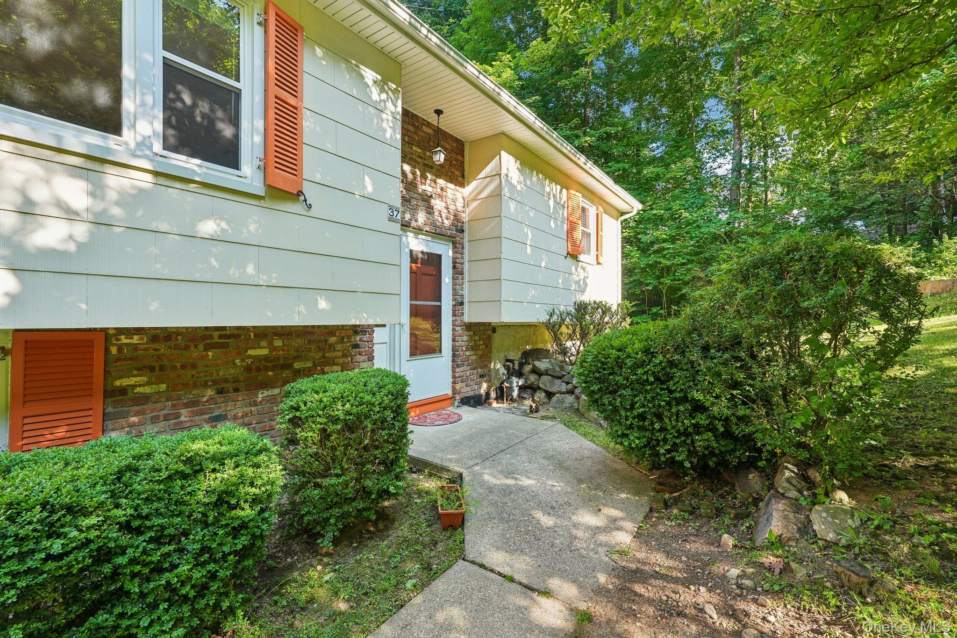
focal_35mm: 16
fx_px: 439
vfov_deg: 72.0
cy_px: 319
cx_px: 478
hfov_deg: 95.0
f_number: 9
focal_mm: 16.5
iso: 200
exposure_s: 1/30
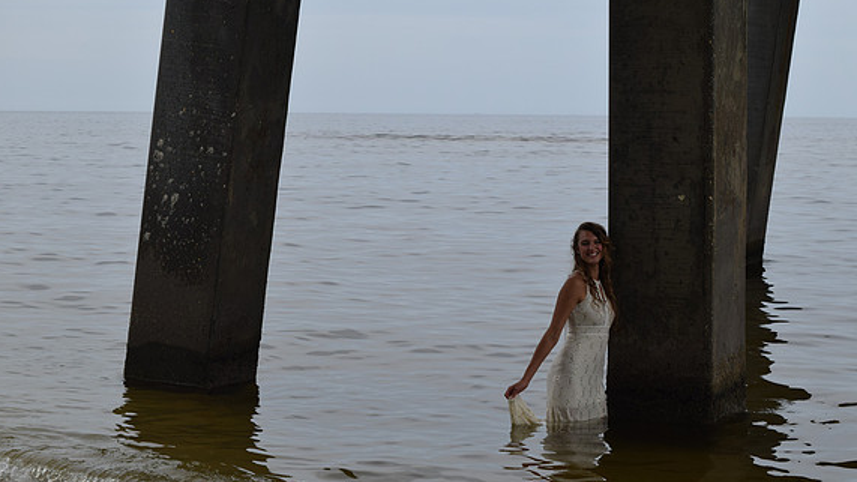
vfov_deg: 14.6
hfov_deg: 25.6
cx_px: 429
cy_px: 246
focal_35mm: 83
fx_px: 1886
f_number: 9
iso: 200
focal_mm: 52
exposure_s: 1/320
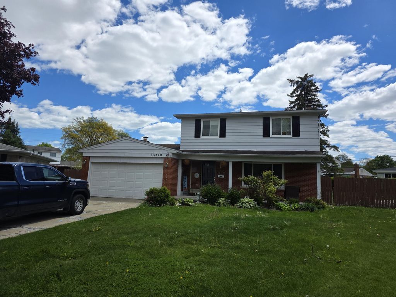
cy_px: 148
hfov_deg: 73.9
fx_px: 263
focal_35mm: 23
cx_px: 198
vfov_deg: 58.9
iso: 80
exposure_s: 1/6809
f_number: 1.7
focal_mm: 6.3
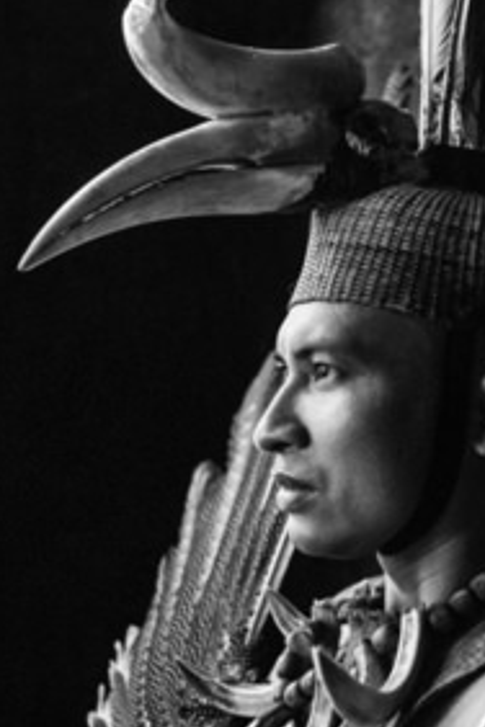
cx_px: 716
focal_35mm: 159
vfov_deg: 12.9
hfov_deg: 8.5
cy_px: 375
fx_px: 3213
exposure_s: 1/320
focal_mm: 50
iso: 640
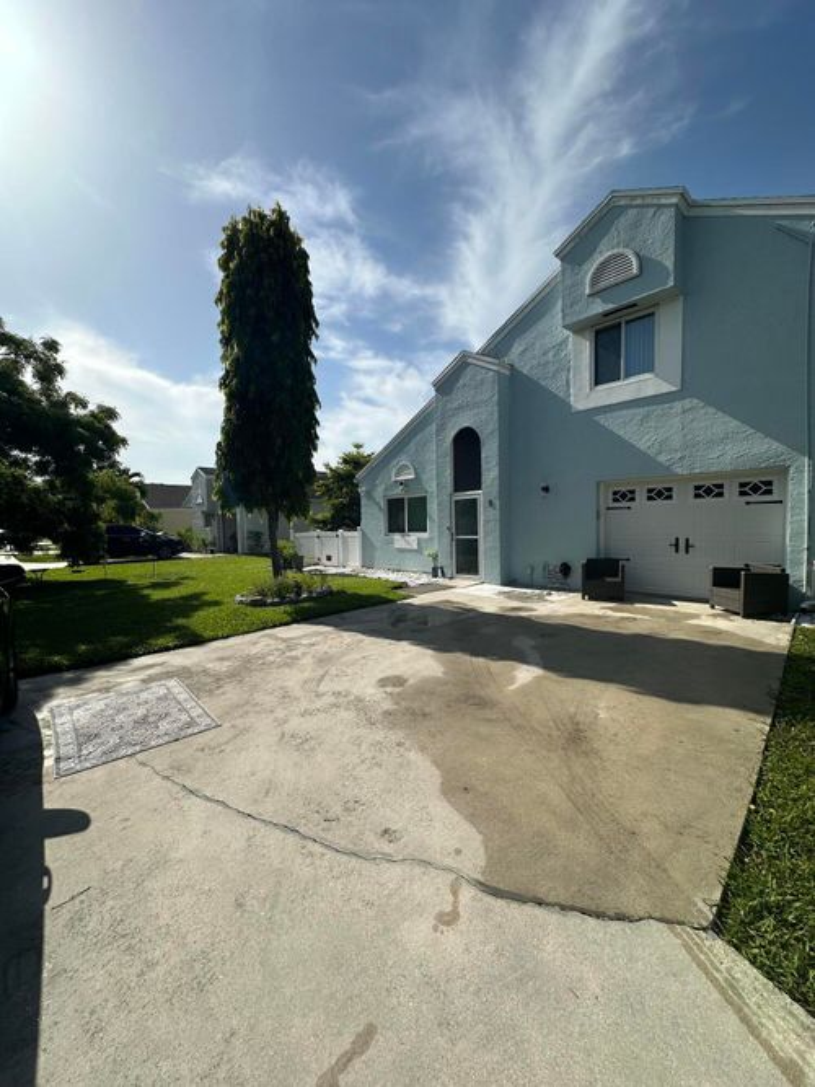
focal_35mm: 14
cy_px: 544
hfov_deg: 85.7
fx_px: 440
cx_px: 408
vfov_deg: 102.1
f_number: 2.2
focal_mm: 2.22
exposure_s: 1/2681
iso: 50
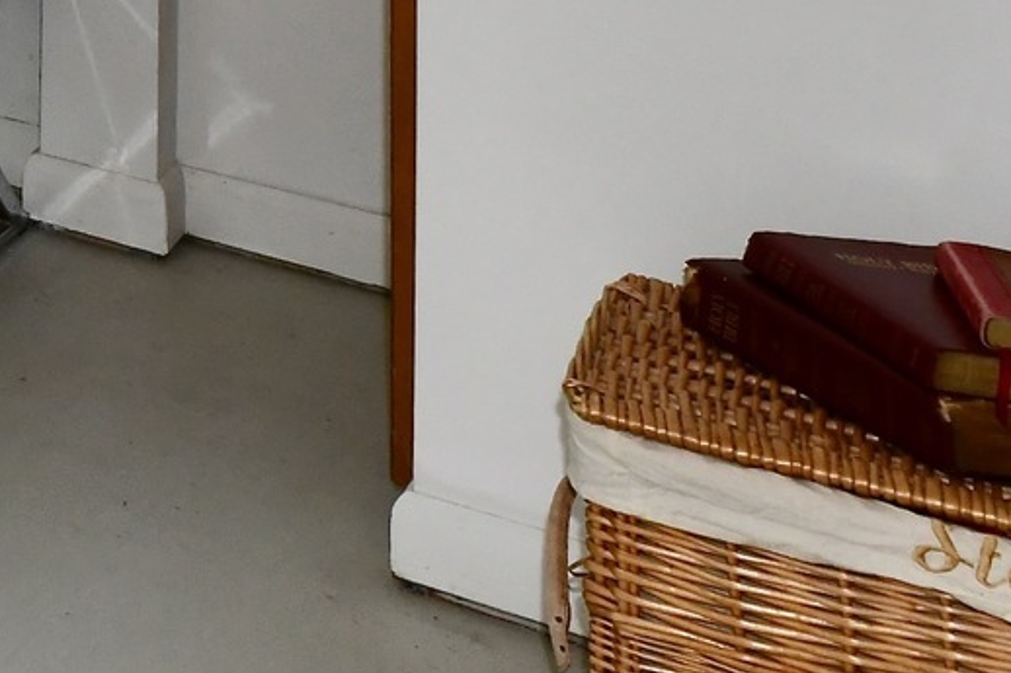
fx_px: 2330
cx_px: -1616
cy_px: -737
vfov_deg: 13.6
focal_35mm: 83
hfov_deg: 13.7
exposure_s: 1/200
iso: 640
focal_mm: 14
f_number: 7.1
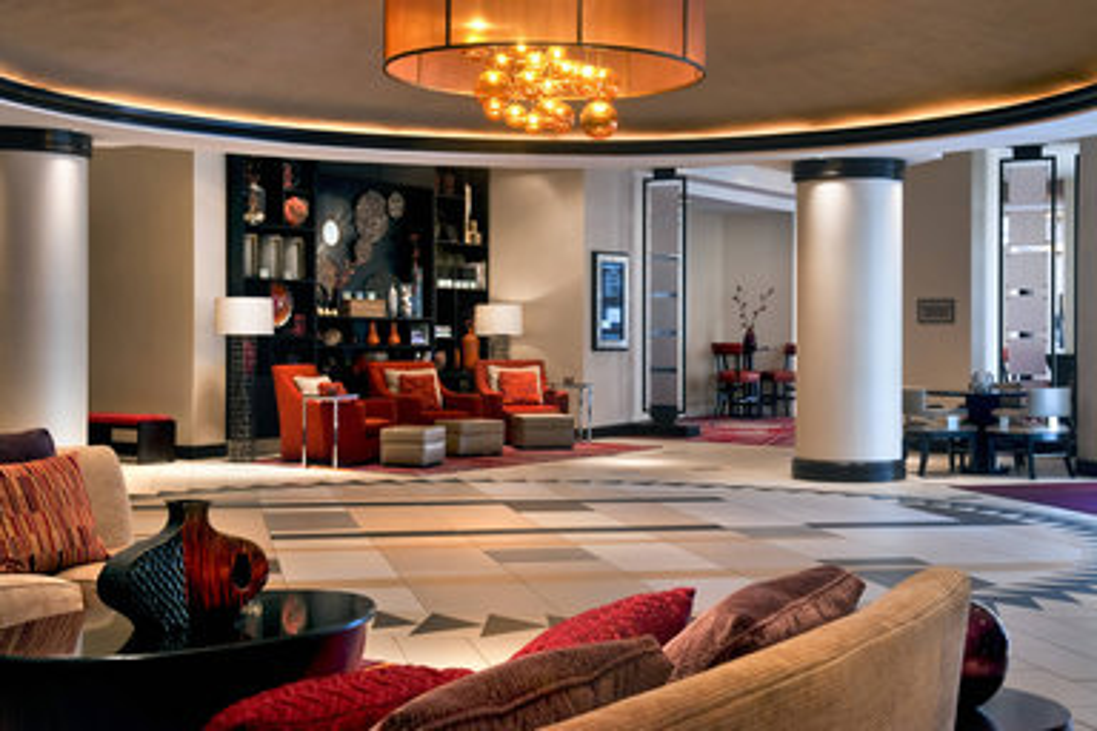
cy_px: 366
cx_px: 548
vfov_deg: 28.1
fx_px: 1463
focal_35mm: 48
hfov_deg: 41.1
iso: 200
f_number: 8
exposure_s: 1/2.5
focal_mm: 32
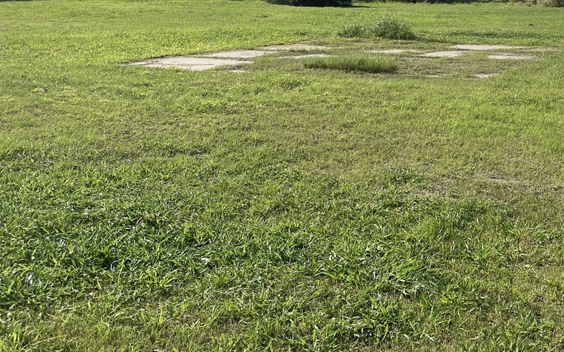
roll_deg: -0.5
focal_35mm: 50
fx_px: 769
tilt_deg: -7.9
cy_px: 107
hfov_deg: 39.8
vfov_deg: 25.6
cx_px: 380
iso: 32
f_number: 1.6
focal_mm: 5.1
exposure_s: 1/4717
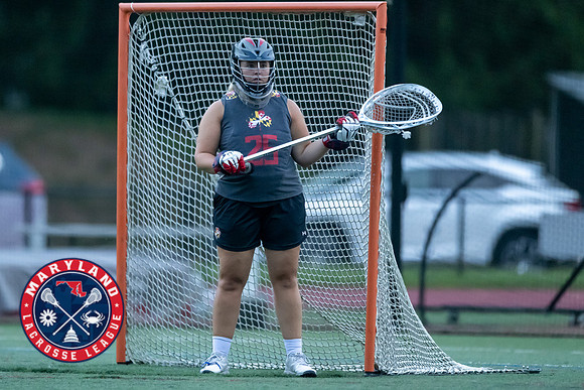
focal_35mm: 542
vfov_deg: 2.5
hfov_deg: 3.8
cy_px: 167
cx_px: 250
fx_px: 8800
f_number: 2.8
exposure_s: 1/1000
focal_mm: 400
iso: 10000
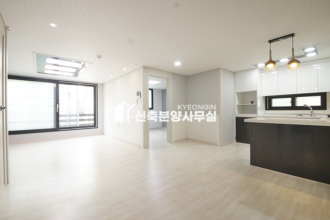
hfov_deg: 100.4
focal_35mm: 15
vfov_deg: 77.2
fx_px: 137
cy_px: 110
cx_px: 165
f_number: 9
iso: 1600
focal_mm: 10
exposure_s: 1/50
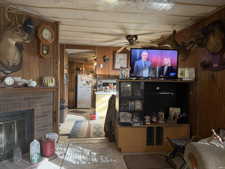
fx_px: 156
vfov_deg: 56.8
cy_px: 84
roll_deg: -1.3
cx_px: 112
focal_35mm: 24
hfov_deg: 71.6
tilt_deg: -2.6
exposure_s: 1/60
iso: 200
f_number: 1.78
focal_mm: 6.76
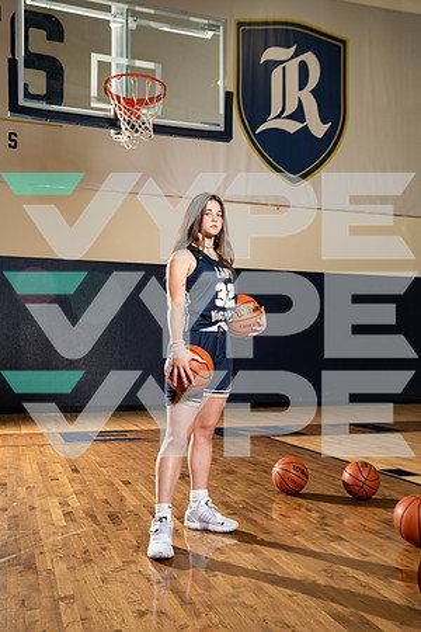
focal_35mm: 36
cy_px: 316
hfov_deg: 36.9
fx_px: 631
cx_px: 210
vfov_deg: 53.1
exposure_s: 1/250
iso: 640
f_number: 4.5
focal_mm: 36
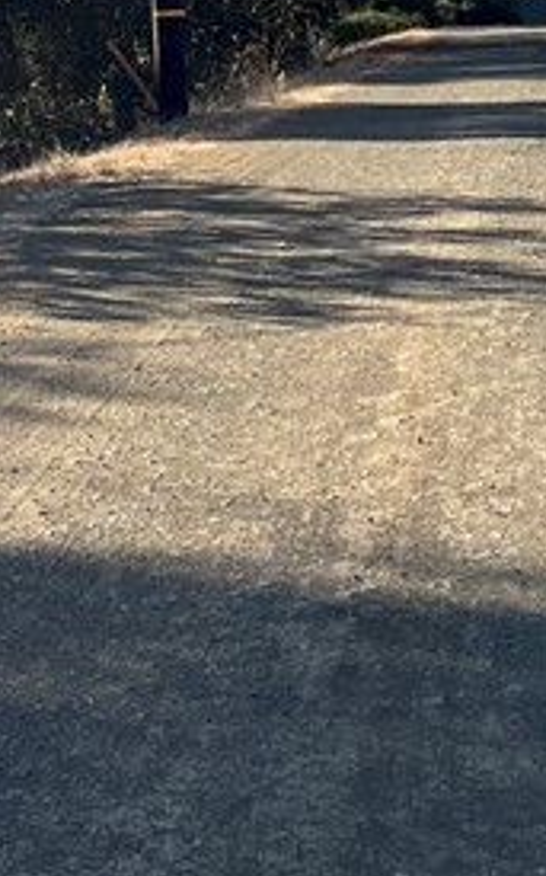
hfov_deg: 12.2
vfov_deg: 19.0
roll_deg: +0.9
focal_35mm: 103
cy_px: -198
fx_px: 2455
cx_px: -208
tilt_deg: +3.0
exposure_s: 1/2632
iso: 50
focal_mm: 5.1
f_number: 1.6
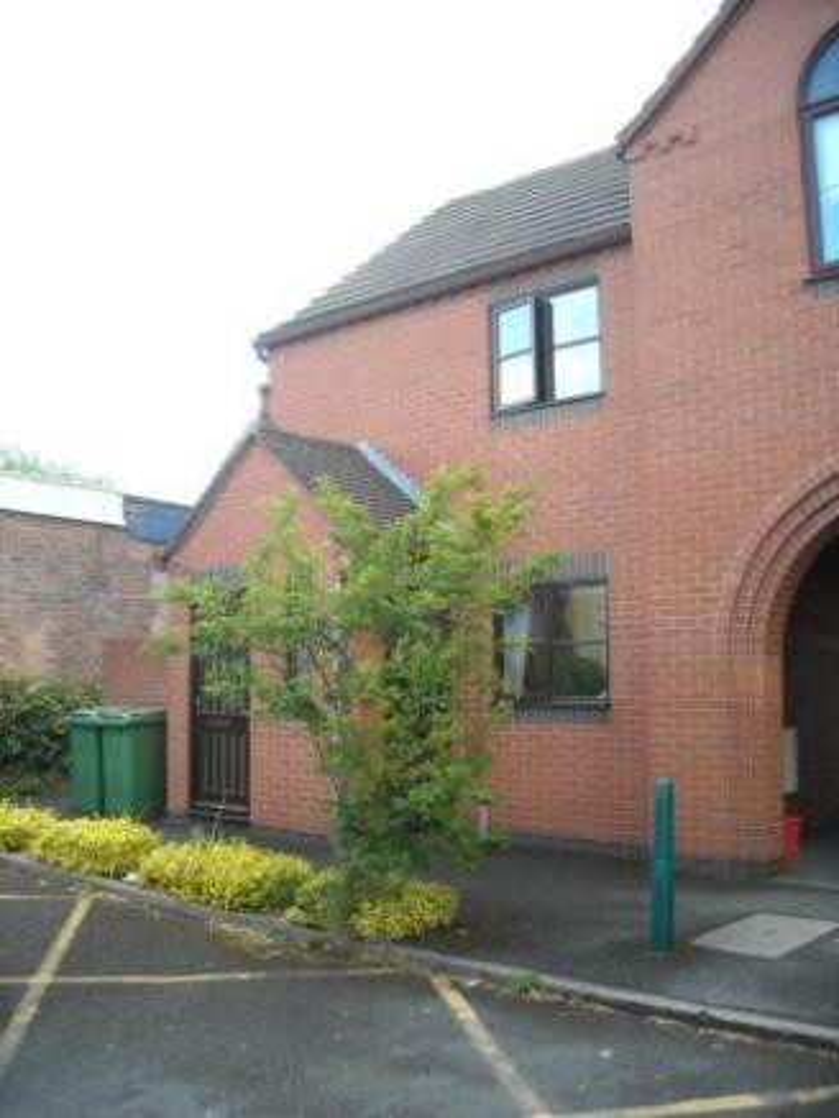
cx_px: 420
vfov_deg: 52.6
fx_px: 1131
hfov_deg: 40.7
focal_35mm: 35
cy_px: 559
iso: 64
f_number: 2.8
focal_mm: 5.7
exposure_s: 1/114
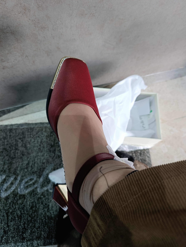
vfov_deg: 73.8
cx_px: 93
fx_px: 164
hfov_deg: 59.0
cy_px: 124
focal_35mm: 23
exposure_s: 1/50
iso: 680
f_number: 1.65
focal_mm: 6.11
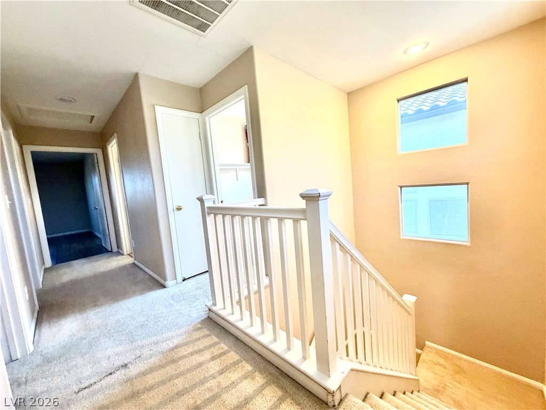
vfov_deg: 85.7
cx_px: 273
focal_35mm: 14
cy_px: 205
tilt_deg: -6.1
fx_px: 221
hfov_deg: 102.1
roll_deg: +5.2
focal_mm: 2.22
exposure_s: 1/60
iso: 320
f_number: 2.2
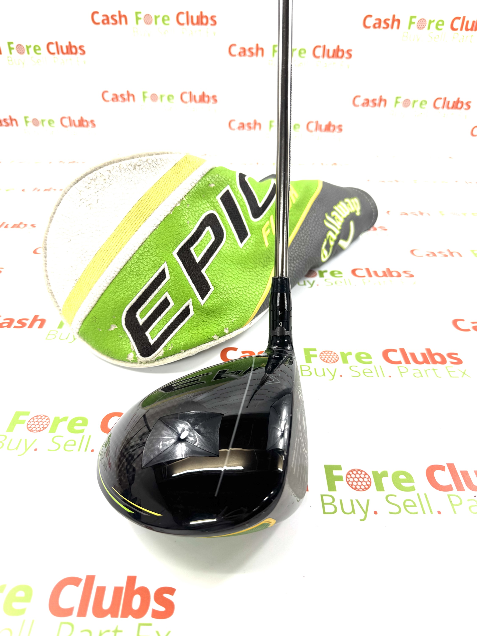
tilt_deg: -35.1
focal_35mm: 24
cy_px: 318
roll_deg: -0.9
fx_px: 441
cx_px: 238
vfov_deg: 71.6
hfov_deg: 56.8
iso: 50
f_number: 1.78
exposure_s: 1/138
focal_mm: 6.76
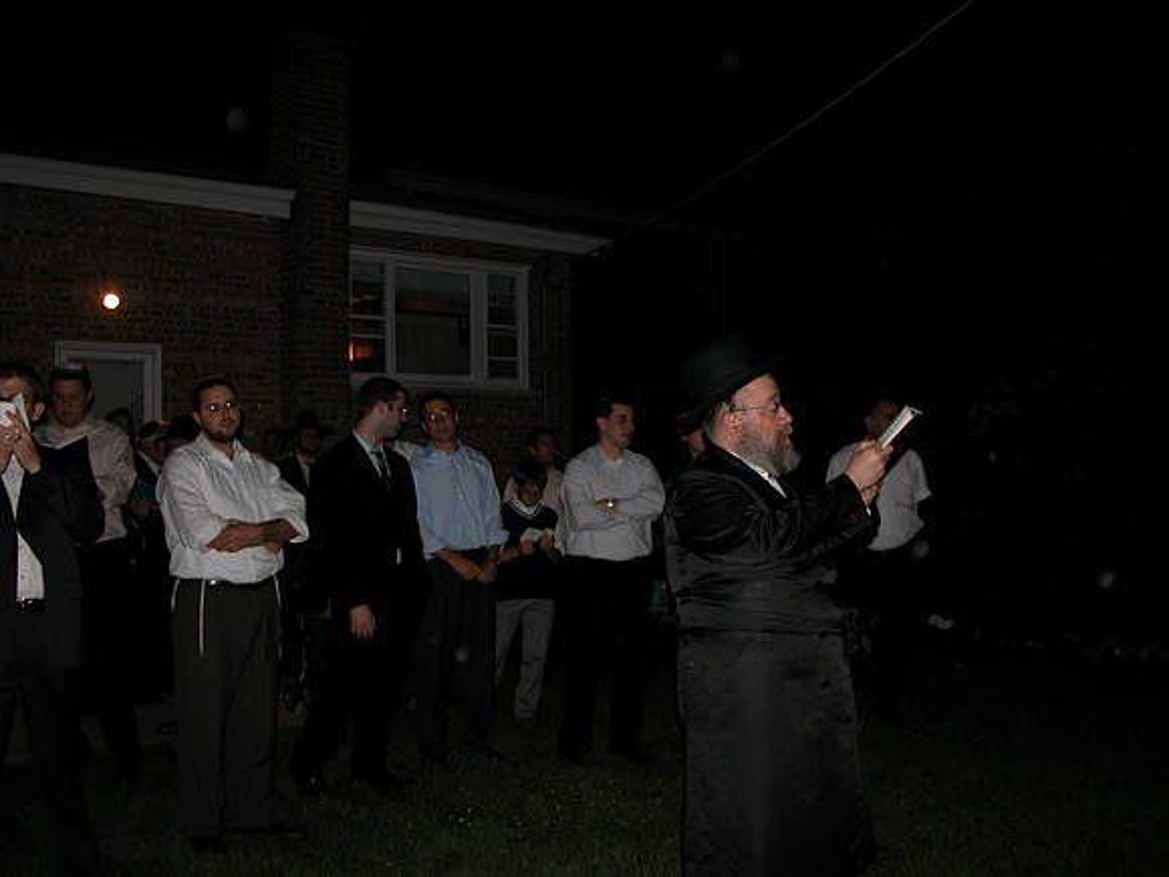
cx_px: 584
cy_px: 438
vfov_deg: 41.8
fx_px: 1148
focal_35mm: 34
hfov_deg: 54.0
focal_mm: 8.9
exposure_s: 1/60
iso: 100
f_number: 2.8
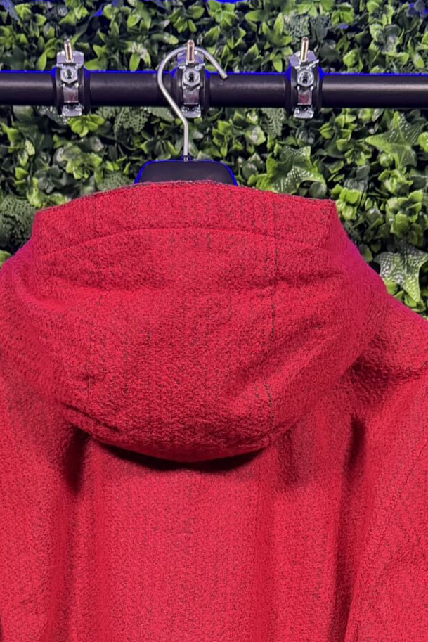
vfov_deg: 27.4
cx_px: 188
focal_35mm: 70
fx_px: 1248
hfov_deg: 19.5
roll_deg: -1.4
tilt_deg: -3.4
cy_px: 620
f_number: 1.78
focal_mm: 6.76
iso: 800
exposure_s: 1/36
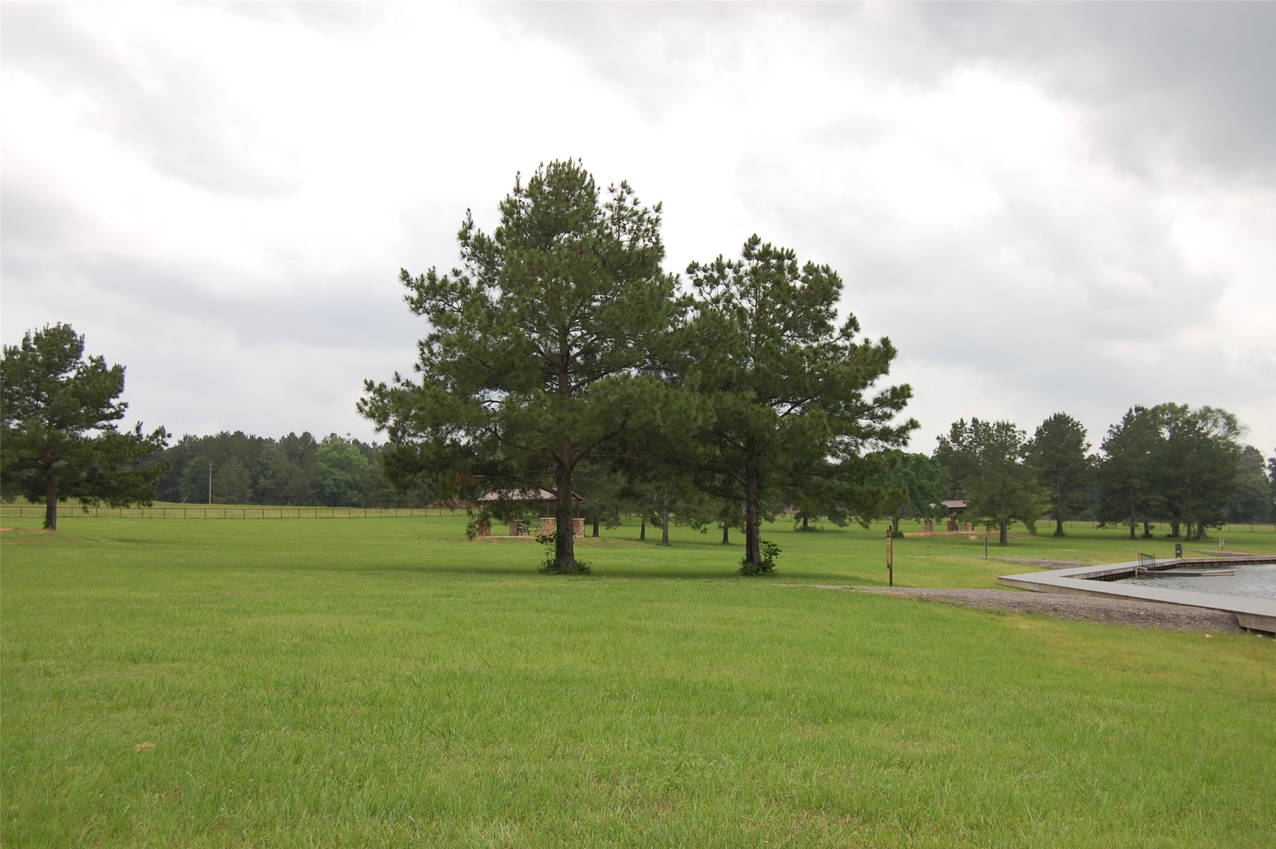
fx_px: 1594
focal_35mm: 45
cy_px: 424
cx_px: 638
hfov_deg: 43.6
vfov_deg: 29.8
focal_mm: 30
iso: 200
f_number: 6.3
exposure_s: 1/500
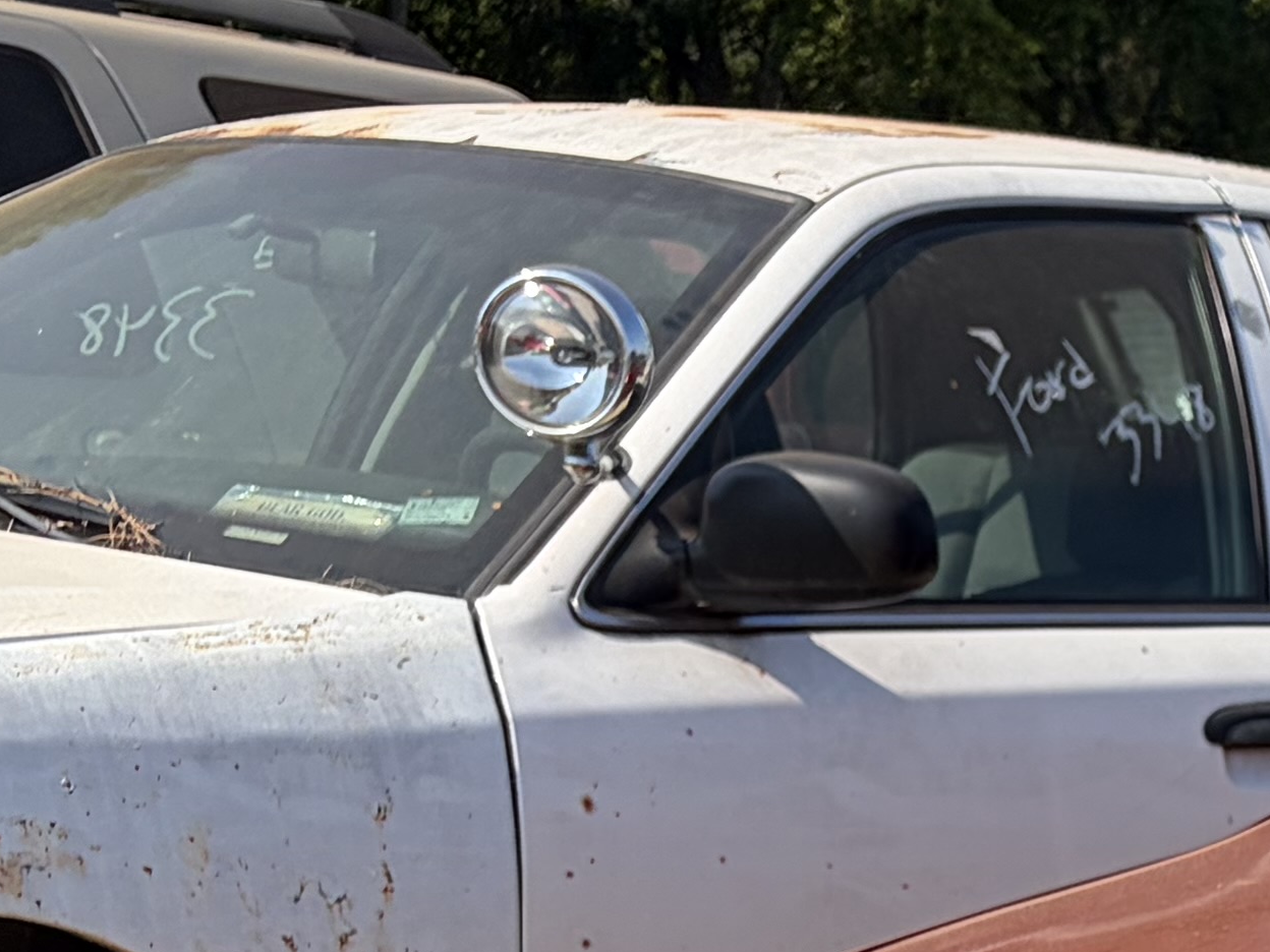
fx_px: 4366
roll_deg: -3.7
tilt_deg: -12.3
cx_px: 2113
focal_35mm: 119
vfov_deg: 11.7
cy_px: 1558
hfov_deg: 14.9
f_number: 1.6
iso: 64
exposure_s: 1/3623
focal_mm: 5.96
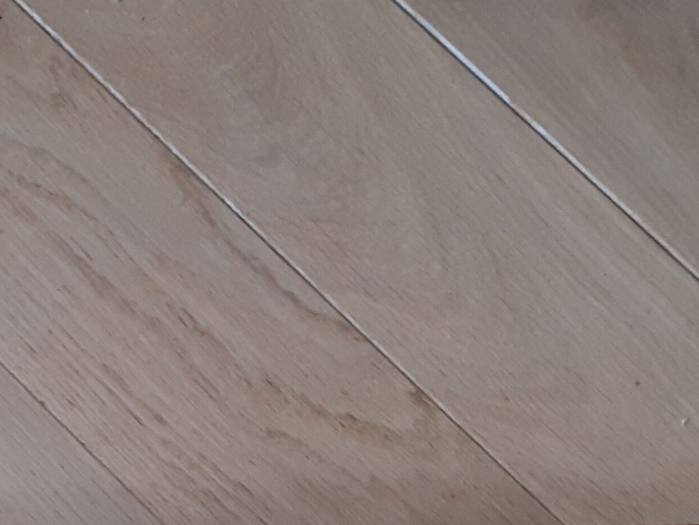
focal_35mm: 90
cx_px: 62
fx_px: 1818
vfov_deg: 15.5
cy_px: 723
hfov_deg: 21.3
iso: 160
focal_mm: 3.6
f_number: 1.9
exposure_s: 1/50
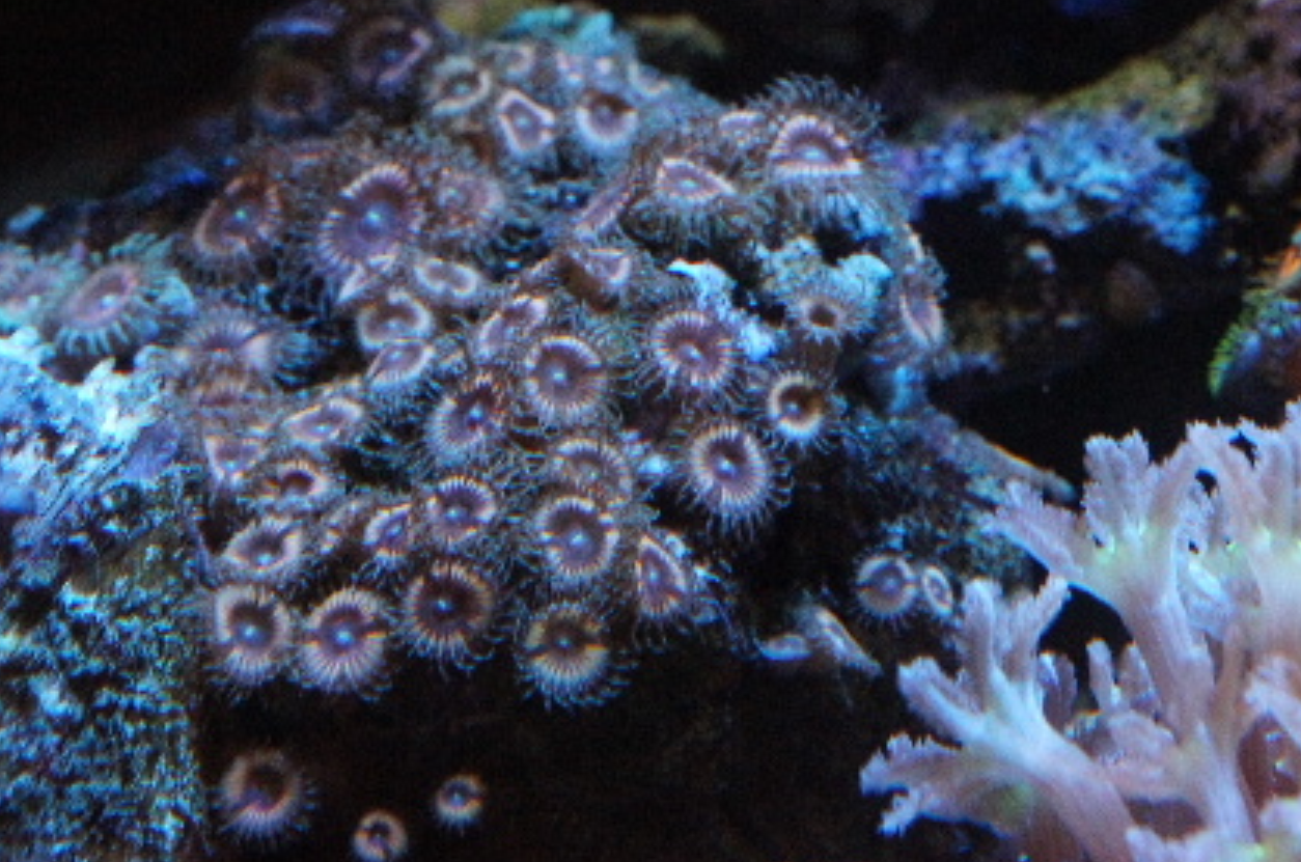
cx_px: 650
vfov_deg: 17.2
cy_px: 429
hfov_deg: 25.7
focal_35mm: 79
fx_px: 2850
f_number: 11
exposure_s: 1/160
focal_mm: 50
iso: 6400
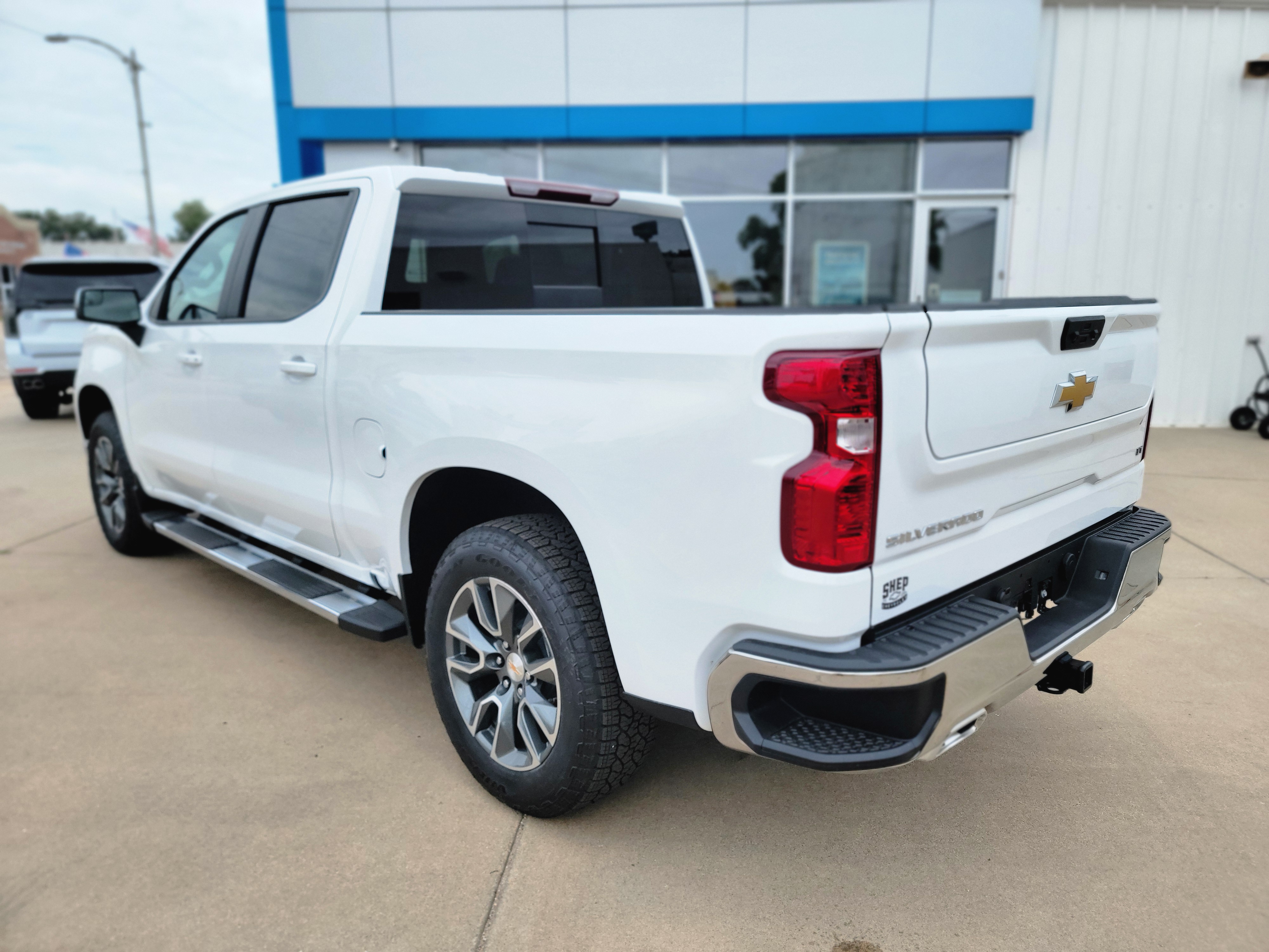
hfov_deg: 71.6
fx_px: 880
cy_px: 476
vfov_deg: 56.8
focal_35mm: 24
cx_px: 634
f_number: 1.8
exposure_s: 1/805
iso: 16
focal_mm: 6.7
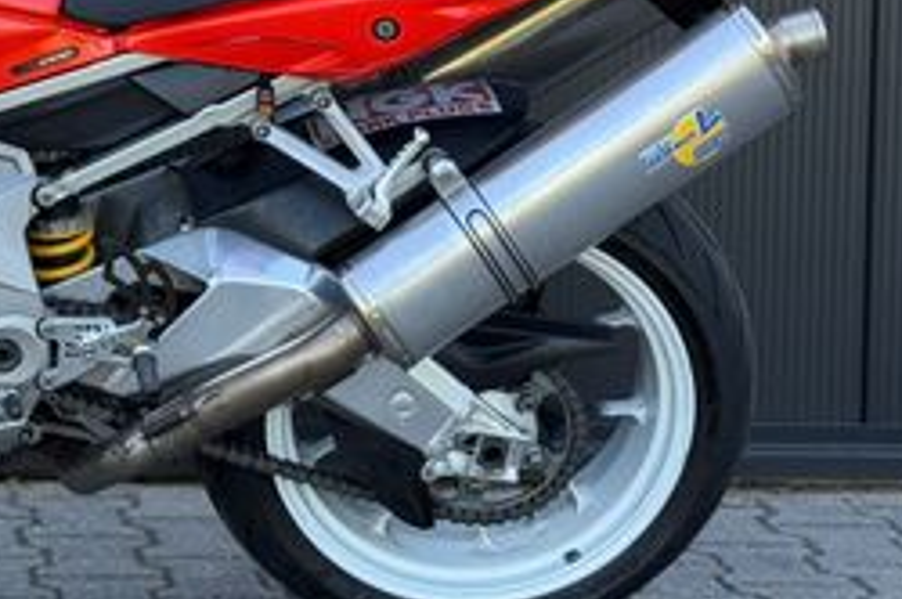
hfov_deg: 15.6
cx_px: -87
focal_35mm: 128
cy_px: 58
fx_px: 3203
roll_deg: -0.3
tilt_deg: -3.6
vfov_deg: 10.6
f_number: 1.78
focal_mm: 6.76
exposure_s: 1/452
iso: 80
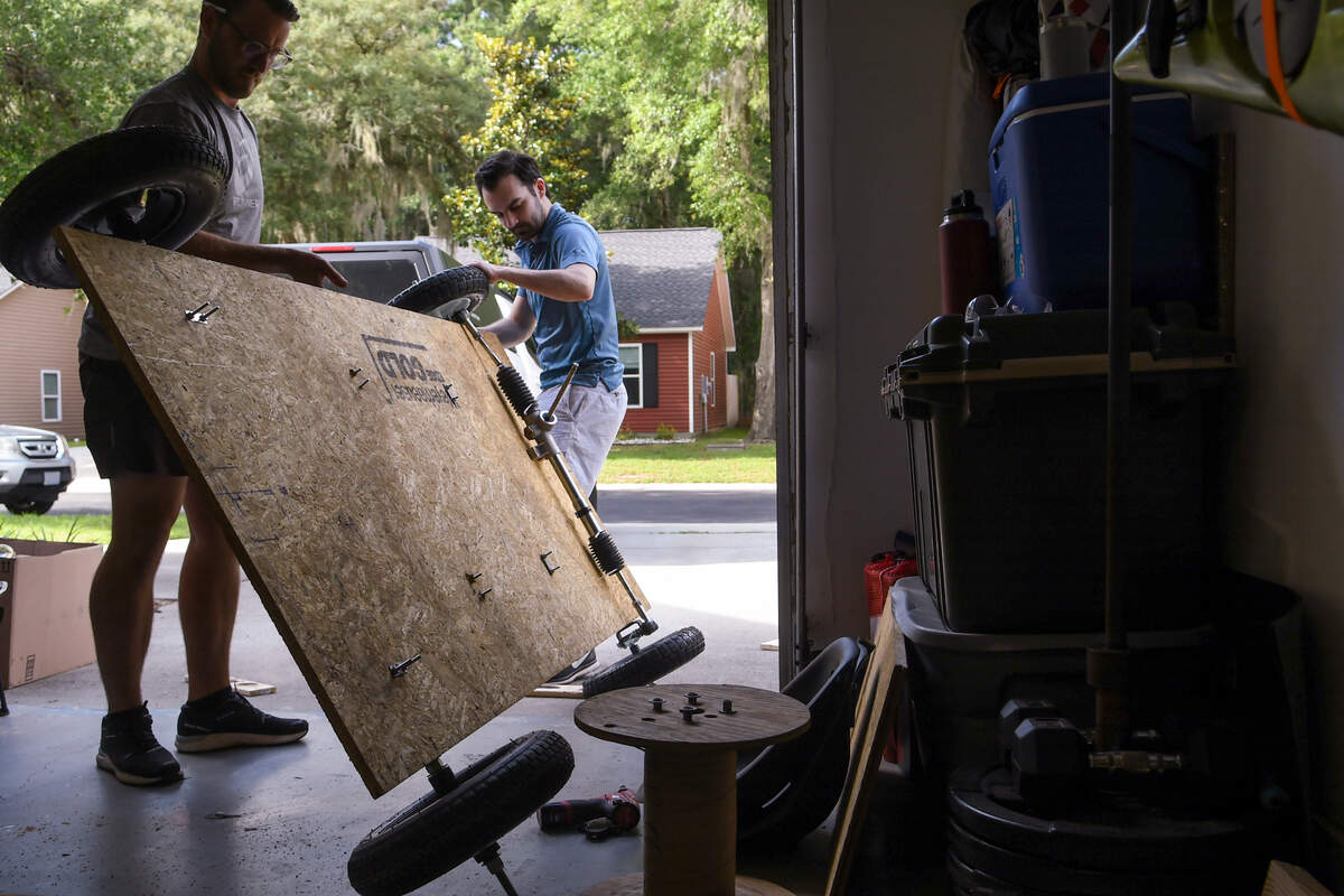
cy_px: 448
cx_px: 672
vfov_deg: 38.9
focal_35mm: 34
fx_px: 1269
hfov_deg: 55.8
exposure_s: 1/400
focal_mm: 17
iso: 200
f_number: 3.5
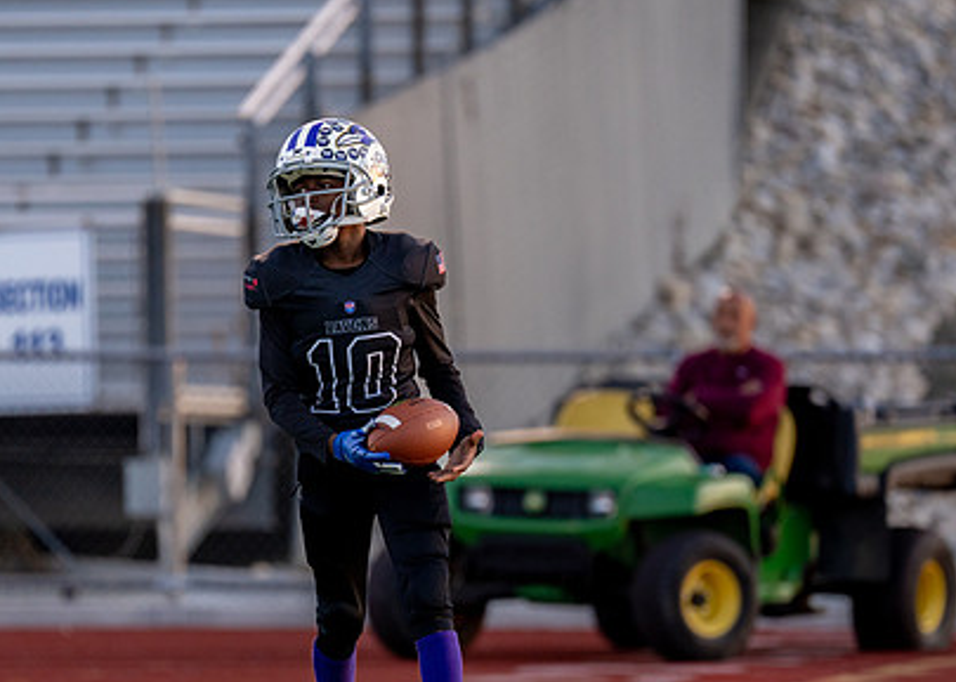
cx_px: 378
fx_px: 8848
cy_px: 441
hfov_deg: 6.2
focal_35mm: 326
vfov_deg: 4.4
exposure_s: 1/1250
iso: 800
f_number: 2.8
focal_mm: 200
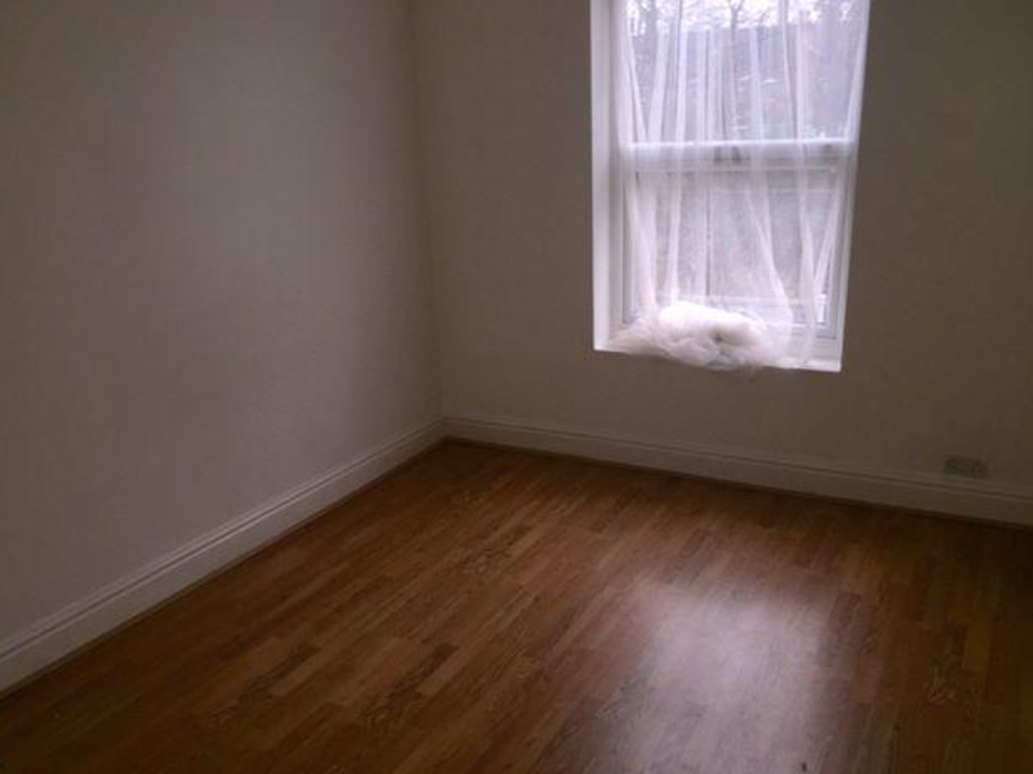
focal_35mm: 30
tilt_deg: -17.8
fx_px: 895
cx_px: 516
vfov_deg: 46.8
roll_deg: +1.9
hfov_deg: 60.0
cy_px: 387
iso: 32
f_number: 2.2
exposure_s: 1/57
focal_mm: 4.15
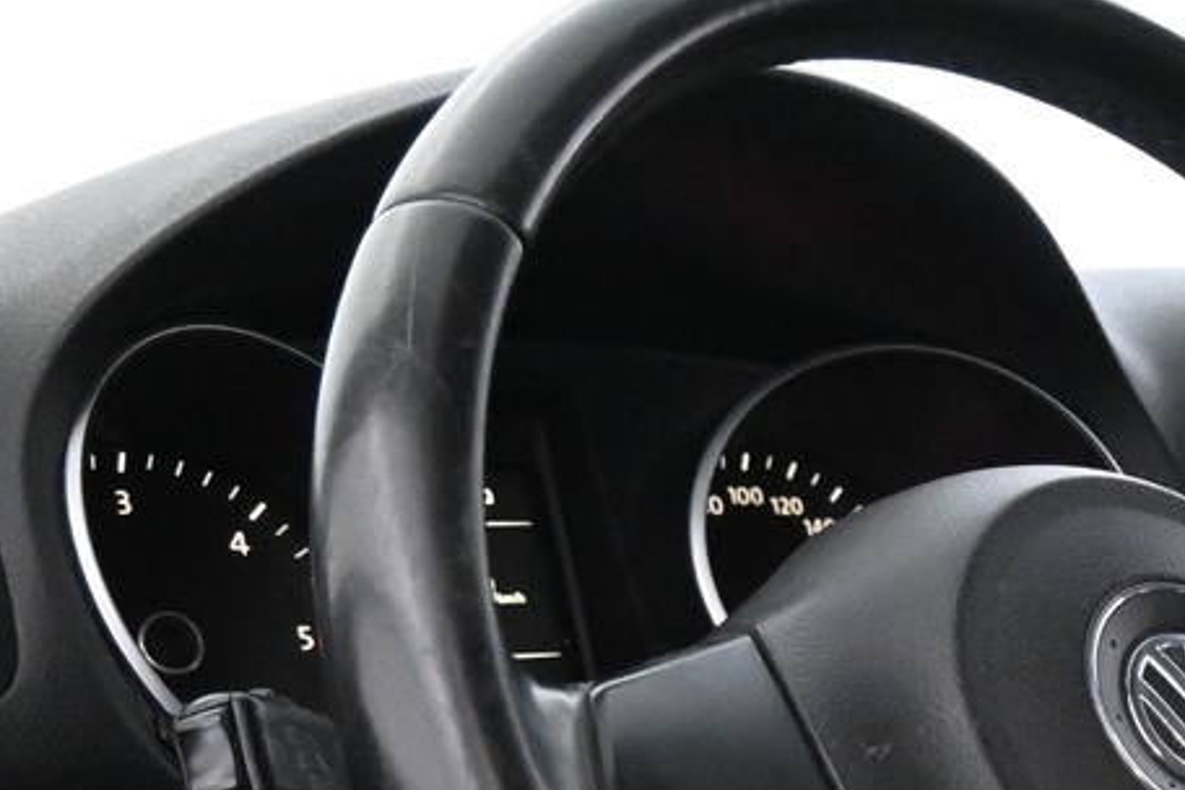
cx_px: 1460
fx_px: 3419
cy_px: 920
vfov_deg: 12.9
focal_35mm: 104
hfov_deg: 18.5
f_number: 3.8
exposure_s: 1/40
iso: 6400
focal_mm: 19.5
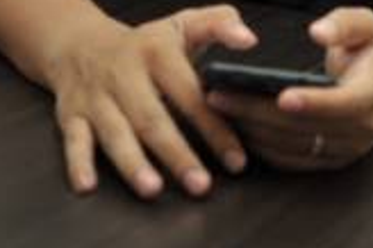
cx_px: 534
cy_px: -223
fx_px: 1418
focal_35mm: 137
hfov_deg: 14.2
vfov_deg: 9.4
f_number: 2.8
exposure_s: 1/100
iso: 400
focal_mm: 35
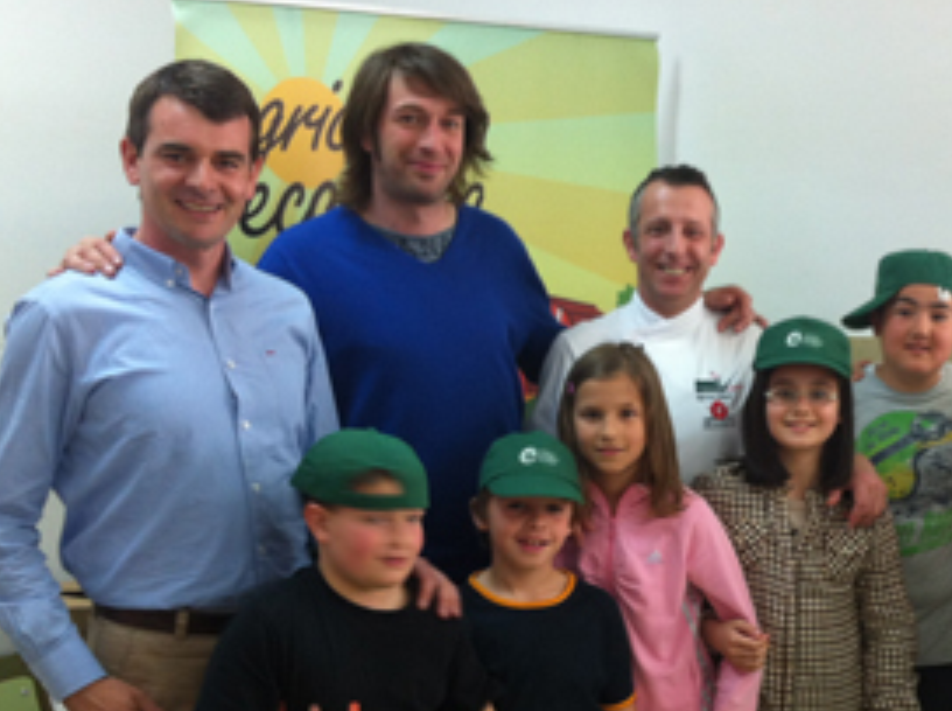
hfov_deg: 32.8
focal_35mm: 58
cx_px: 679
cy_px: 476
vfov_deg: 25.0
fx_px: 1592
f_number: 2.8
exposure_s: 1/15
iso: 100
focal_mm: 3.85
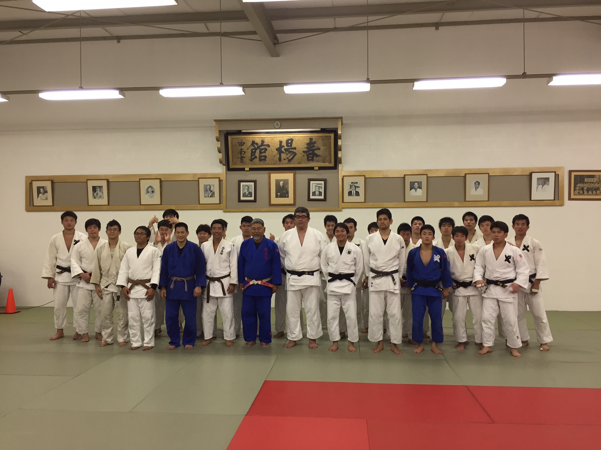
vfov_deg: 48.2
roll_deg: -0.8
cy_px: 225
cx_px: 300
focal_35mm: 29
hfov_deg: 61.7
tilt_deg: +0.5
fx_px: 503
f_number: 2.2
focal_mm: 4.15
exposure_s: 1/30
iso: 80
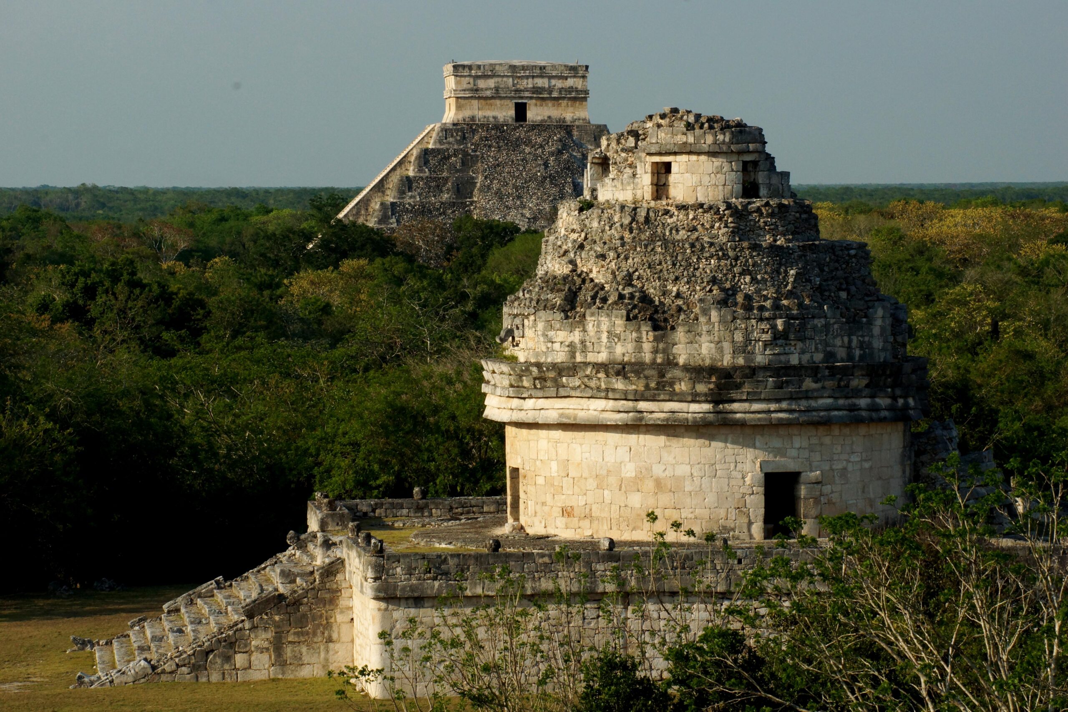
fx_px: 5340
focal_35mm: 180
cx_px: 534
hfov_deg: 11.4
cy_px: 356
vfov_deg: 7.6
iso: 400
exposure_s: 1/320
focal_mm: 120
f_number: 18
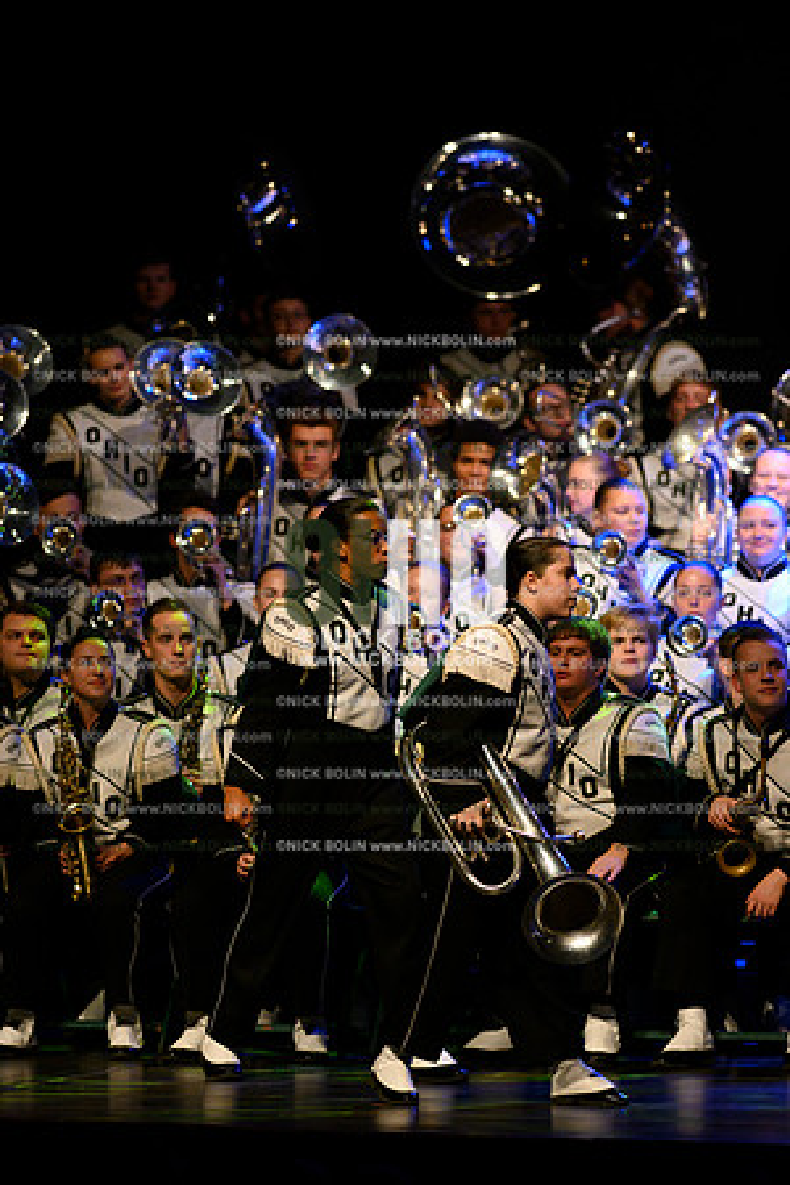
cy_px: 592
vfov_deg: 6.9
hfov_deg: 4.6
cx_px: 395
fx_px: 9874
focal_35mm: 300
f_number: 4
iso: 6400
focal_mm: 300
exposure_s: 1/500
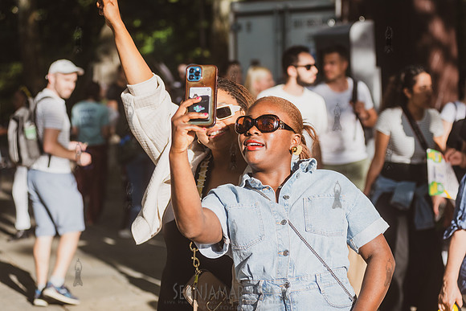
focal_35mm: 80
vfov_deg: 17.1
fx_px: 1036
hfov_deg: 25.4
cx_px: 233
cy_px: 156
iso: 500
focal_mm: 80
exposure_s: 1/4000
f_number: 3.5
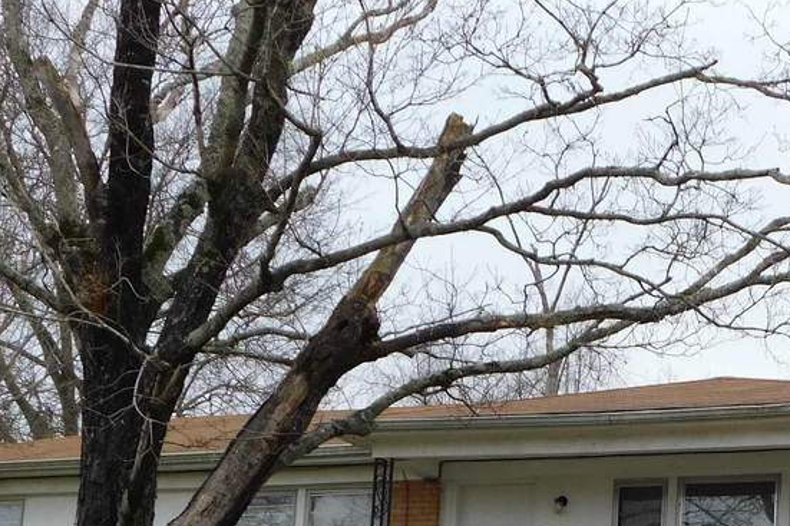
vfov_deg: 15.5
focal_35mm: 87
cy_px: 466
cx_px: 731
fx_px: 1908
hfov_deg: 22.7
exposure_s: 1/125
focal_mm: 6.3
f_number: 3.5
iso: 125
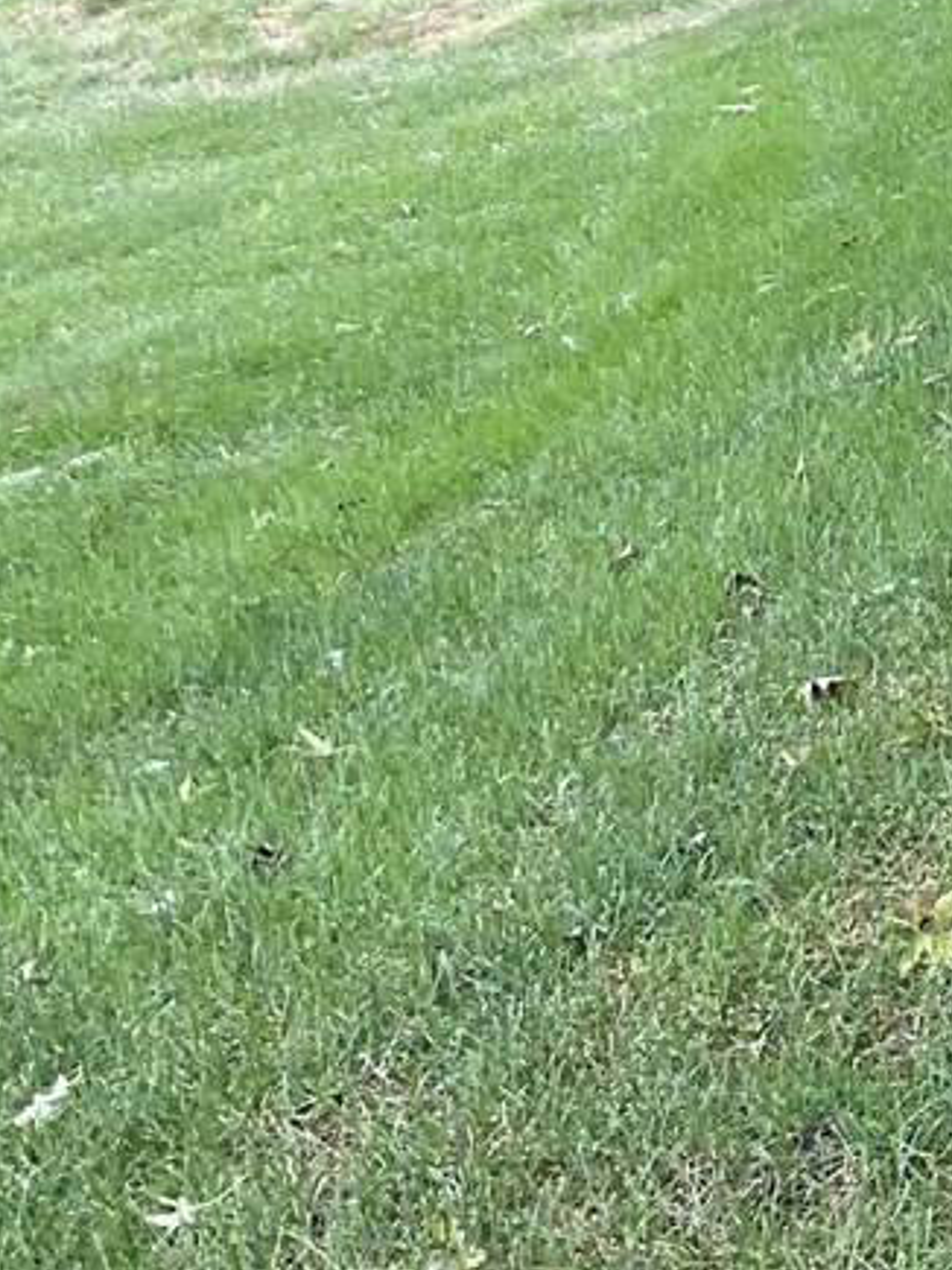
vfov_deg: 19.6
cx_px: 1577
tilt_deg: -16.9
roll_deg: +0.3
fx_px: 3522
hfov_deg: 14.1
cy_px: -93
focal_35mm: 96
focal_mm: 3
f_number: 1.8
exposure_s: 1/120
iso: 25
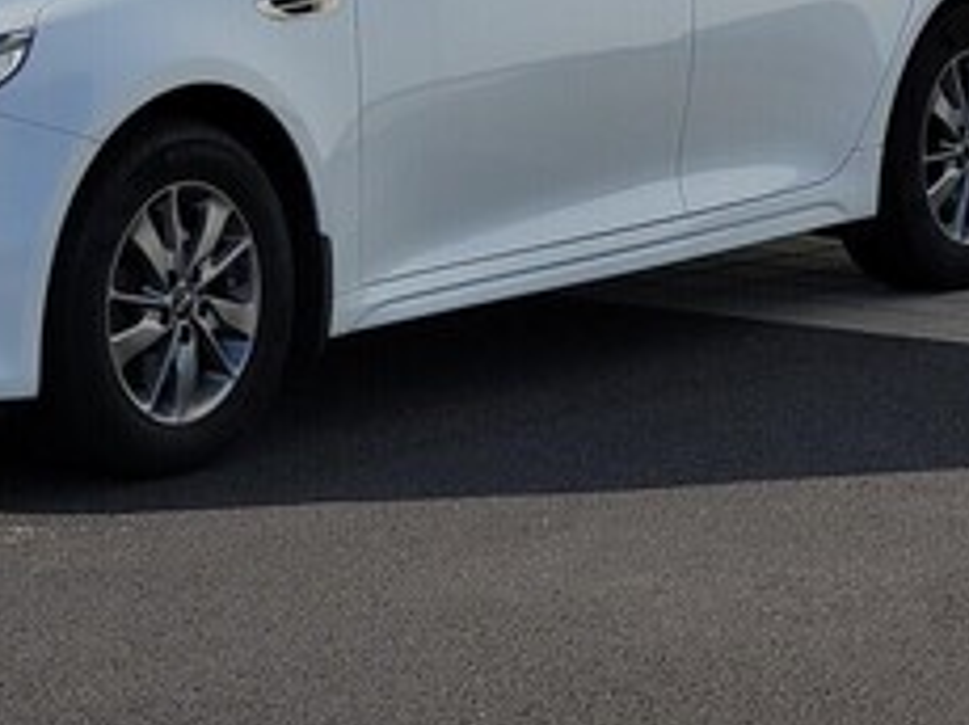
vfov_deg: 8.1
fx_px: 5089
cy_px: -36
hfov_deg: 10.8
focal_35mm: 182
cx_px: 202
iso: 25
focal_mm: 7.12
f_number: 2.4
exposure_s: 1/950
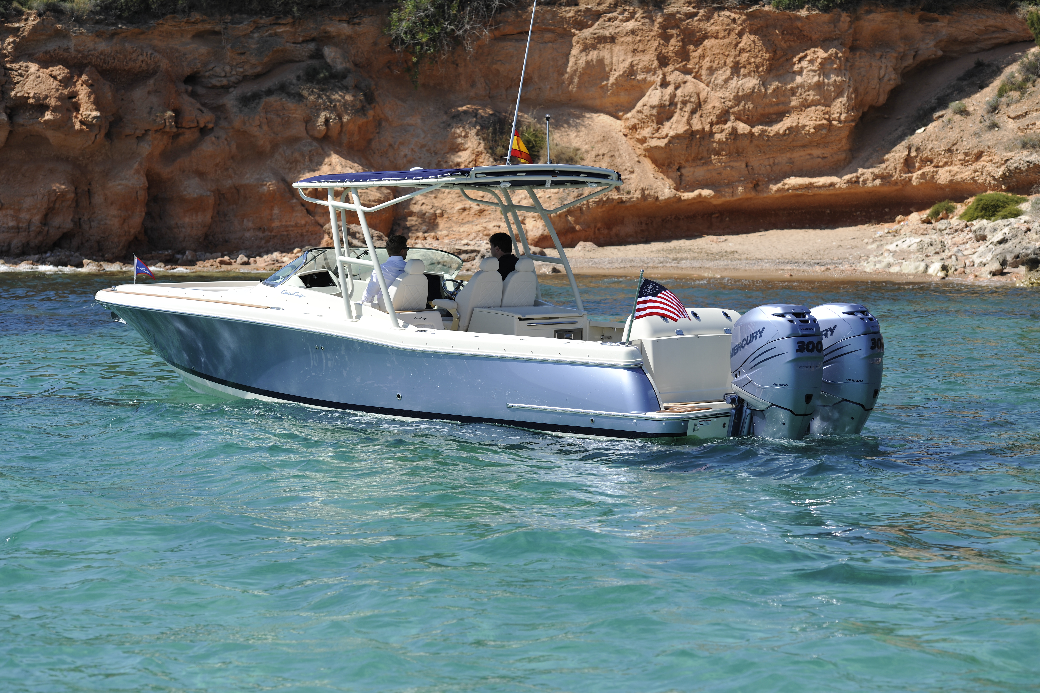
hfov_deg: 24.8
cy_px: 346
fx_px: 2369
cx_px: 520
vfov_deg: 16.7
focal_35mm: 82
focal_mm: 82
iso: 100
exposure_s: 1/640
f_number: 5
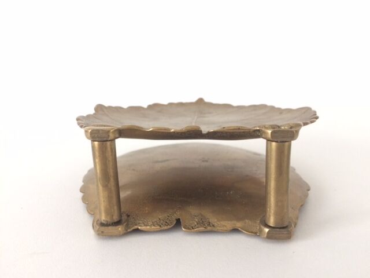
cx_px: 185
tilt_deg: -17.0
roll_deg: -0.7
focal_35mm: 29
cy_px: 139
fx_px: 310
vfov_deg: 48.2
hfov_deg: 61.7
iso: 250
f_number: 2.2
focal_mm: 4.15
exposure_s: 1/33
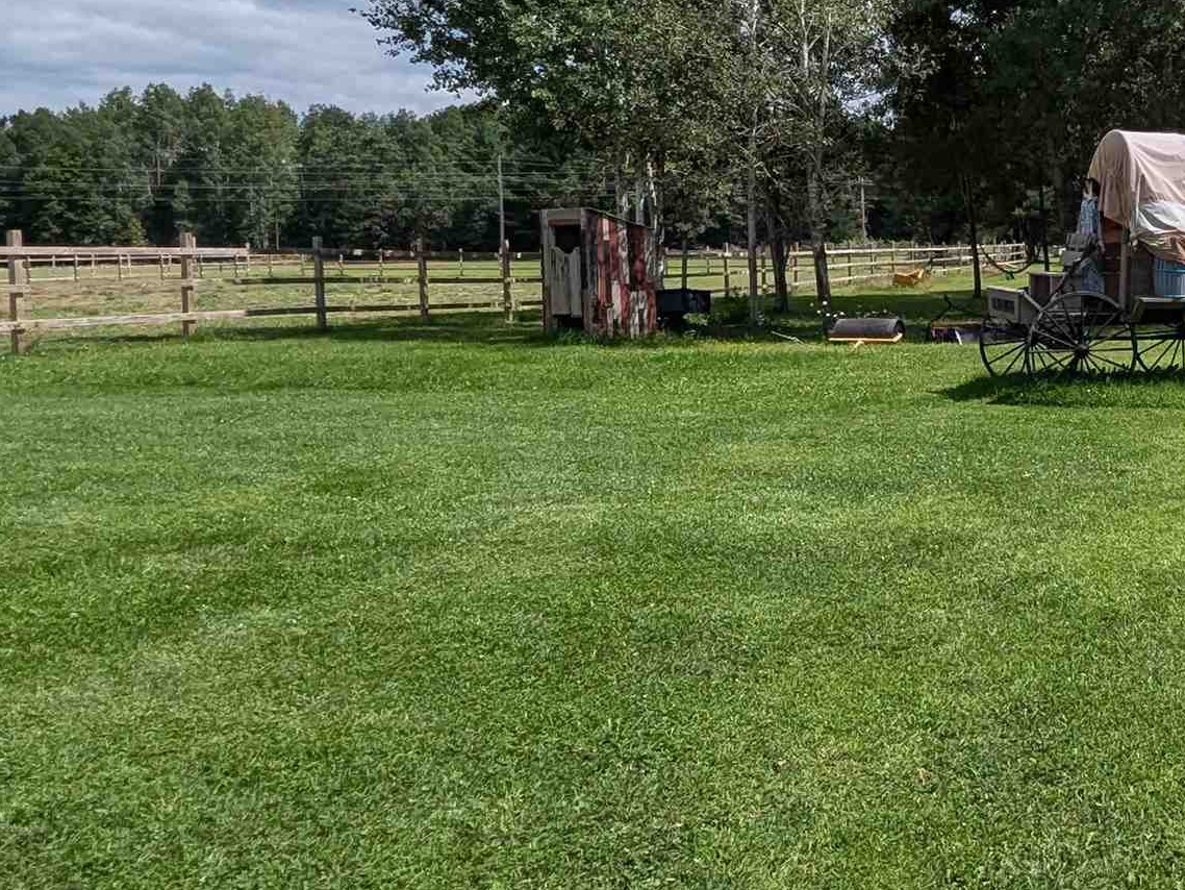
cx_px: 1191
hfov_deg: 44.5
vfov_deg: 39.9
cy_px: 261
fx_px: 1198
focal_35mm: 35
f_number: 2.2
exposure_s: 1/2660
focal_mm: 1.95
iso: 48
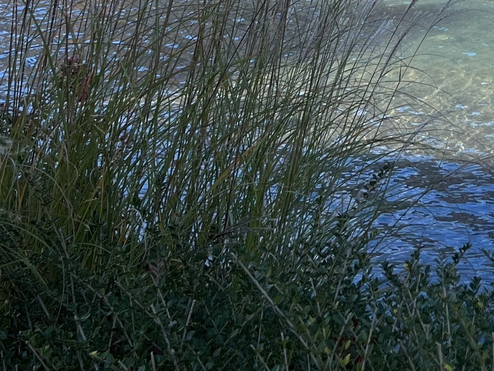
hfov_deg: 20.8
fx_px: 1299
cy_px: -218
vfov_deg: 14.9
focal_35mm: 91
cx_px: 491
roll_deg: +0.7
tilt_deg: +1.5
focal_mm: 5.7
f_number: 1.5
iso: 50
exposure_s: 1/1412
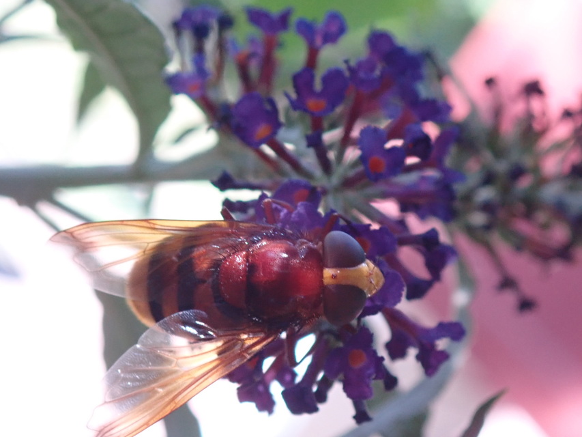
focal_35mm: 100
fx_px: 1682
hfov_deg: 19.6
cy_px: 218
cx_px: 291
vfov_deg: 14.8
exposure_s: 1/160
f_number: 4.9
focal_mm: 18
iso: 800
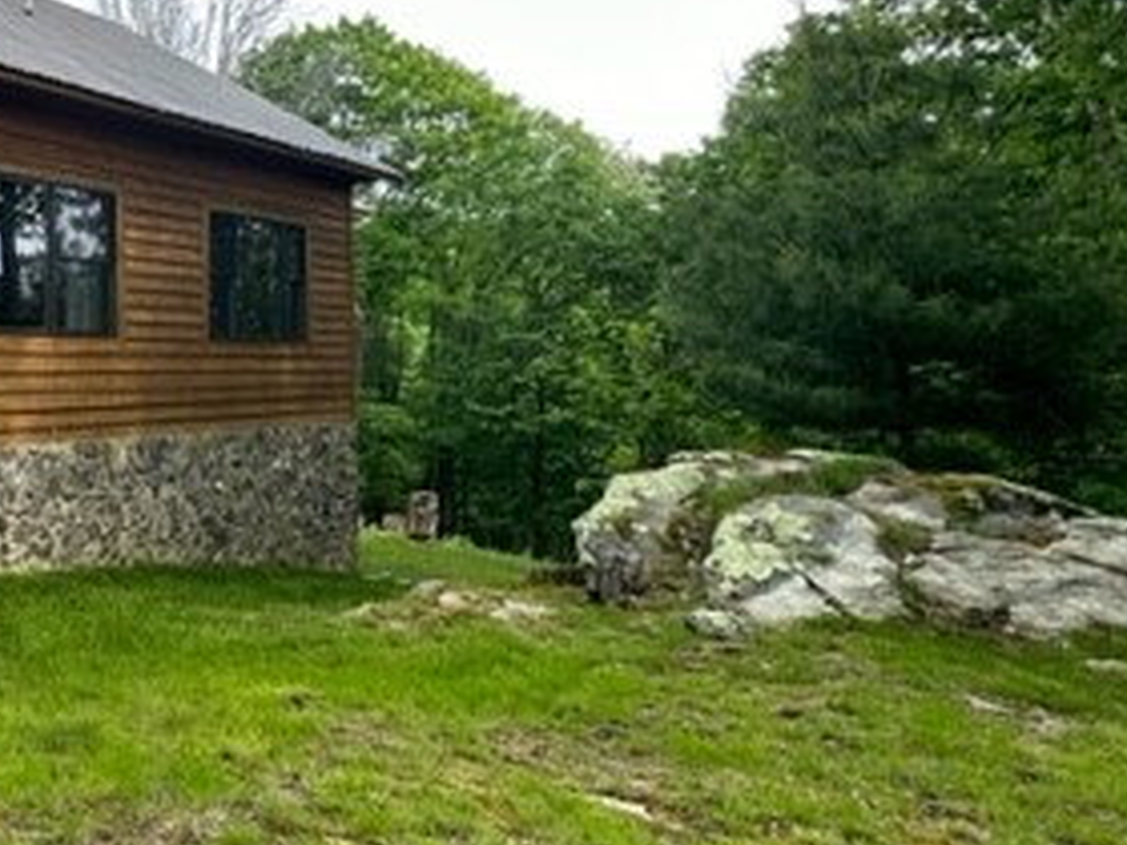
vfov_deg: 43.6
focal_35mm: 32
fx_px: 1042
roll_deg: +0.3
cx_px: -60
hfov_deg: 45.4
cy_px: 294
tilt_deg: +3.4
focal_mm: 2.22
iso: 40
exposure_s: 1/424
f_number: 2.2
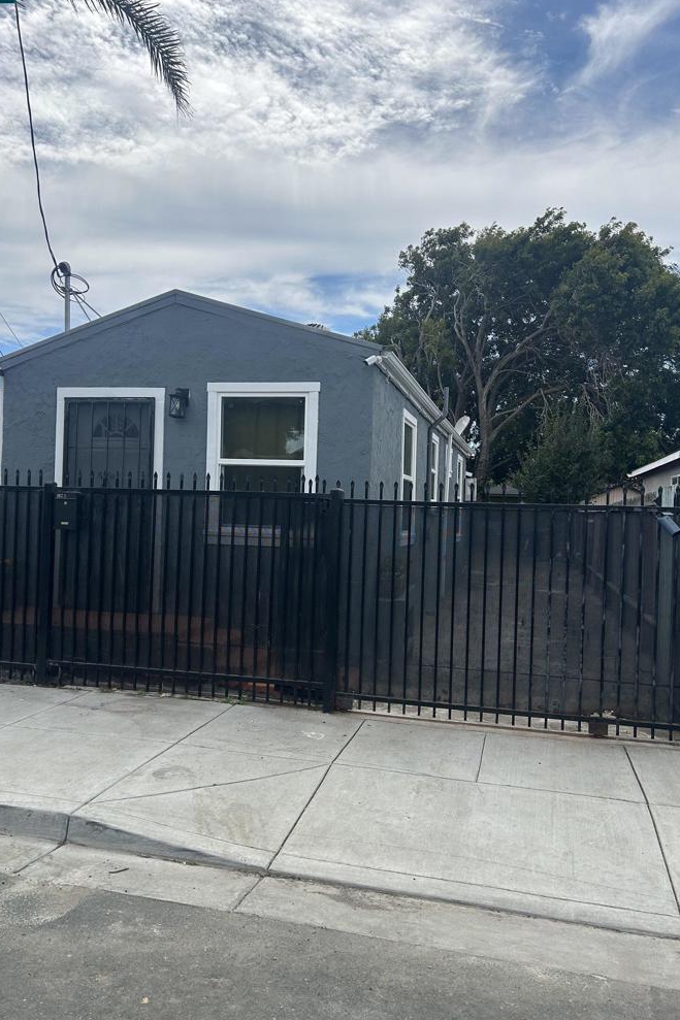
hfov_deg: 46.4
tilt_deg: -0.1
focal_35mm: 28
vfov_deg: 65.5
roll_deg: -2.0
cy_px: 508
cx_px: 319
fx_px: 794
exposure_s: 1/6579
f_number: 1.5
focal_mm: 5.7
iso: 50
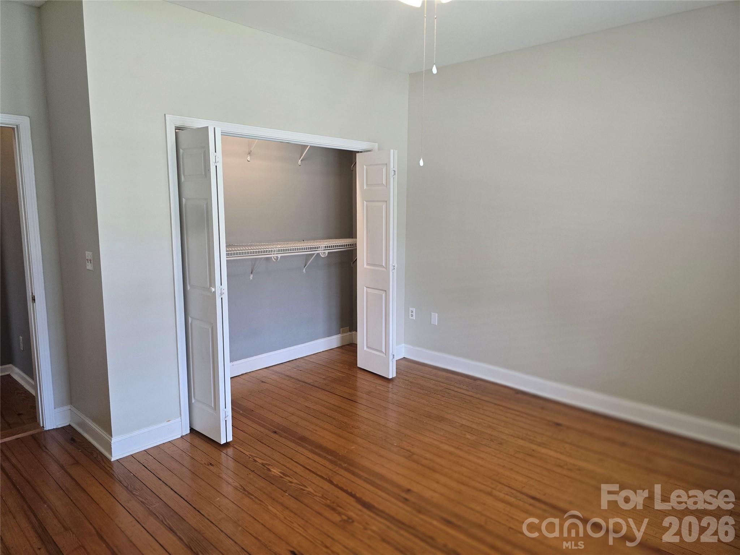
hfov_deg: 73.9
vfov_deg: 58.9
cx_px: 370
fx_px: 492
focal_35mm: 23
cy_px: 278
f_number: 1.7
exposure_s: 1/120
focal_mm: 6.3
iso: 250
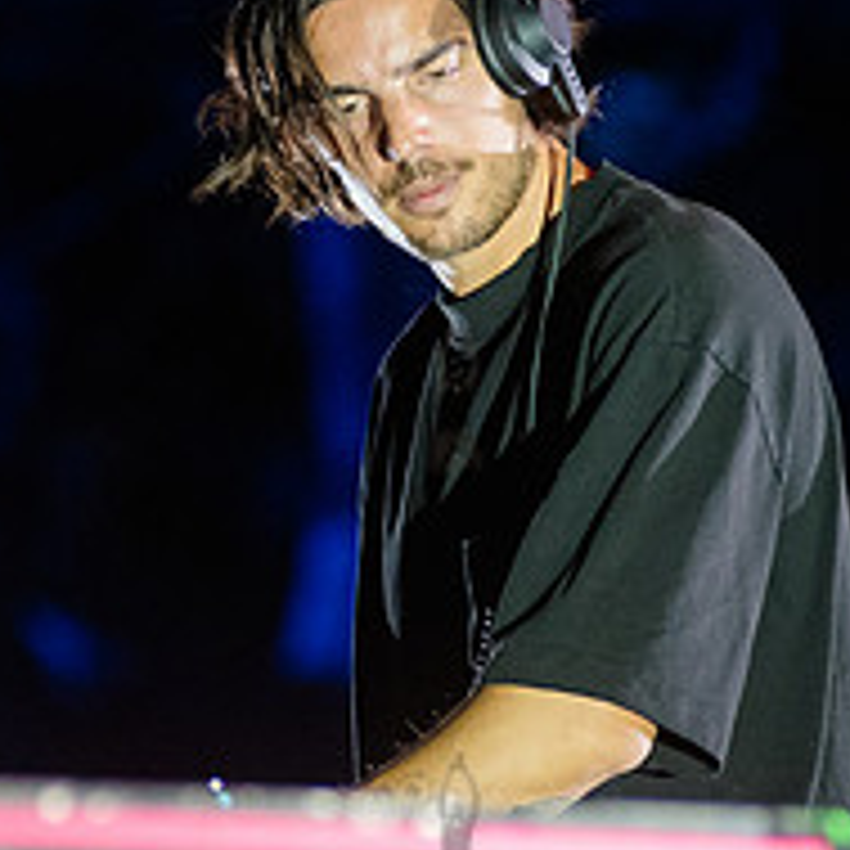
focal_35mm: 454
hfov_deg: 3.9
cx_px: 454
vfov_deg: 3.9
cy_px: 394
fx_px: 12613
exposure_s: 1/400
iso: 6400
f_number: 3.5
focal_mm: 170
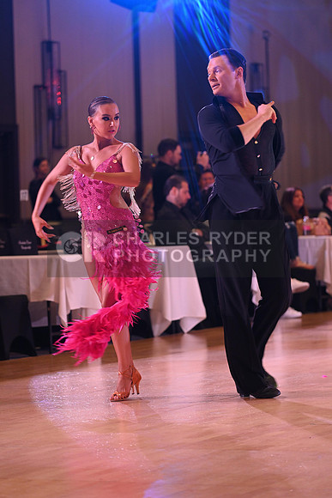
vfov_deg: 13.7
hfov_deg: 9.2
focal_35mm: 150
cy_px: 249
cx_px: 166
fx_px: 2074
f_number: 4.5
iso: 1600
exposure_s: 1/200
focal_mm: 150
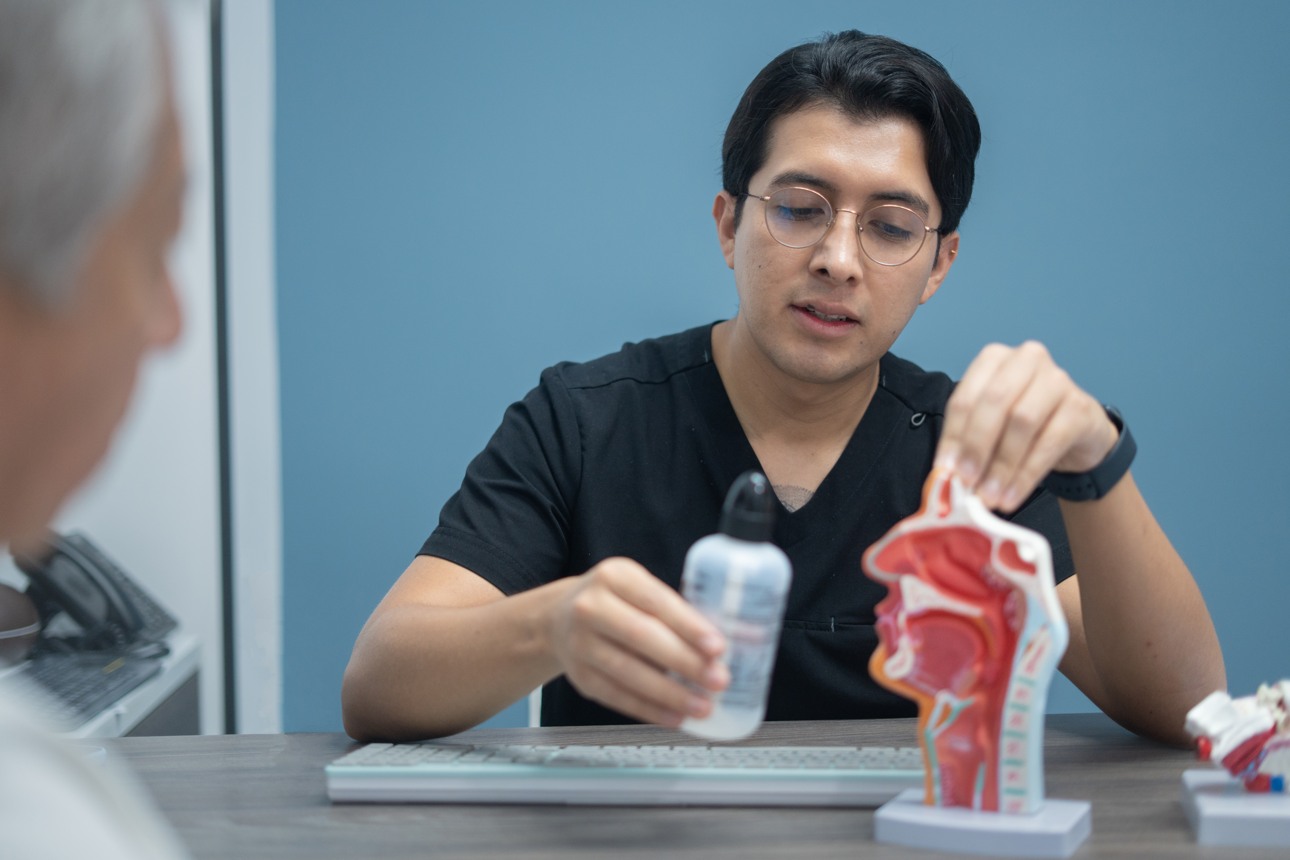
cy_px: 430
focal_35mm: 50
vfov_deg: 27.0
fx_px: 1792
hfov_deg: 39.6
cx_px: 645
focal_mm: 50
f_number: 1.8
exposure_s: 1/400
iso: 1250
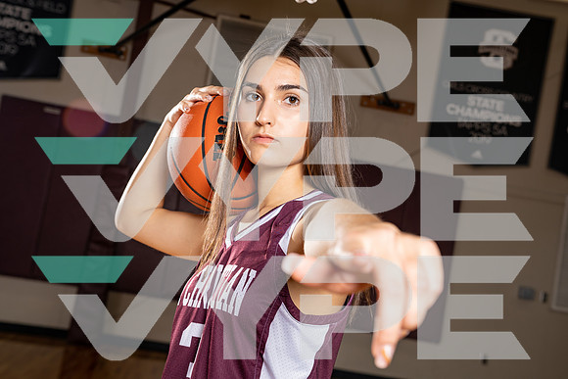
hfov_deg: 41.1
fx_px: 757
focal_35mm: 48
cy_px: 190
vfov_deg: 28.1
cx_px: 284
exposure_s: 1/250
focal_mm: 48
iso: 200
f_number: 5.6
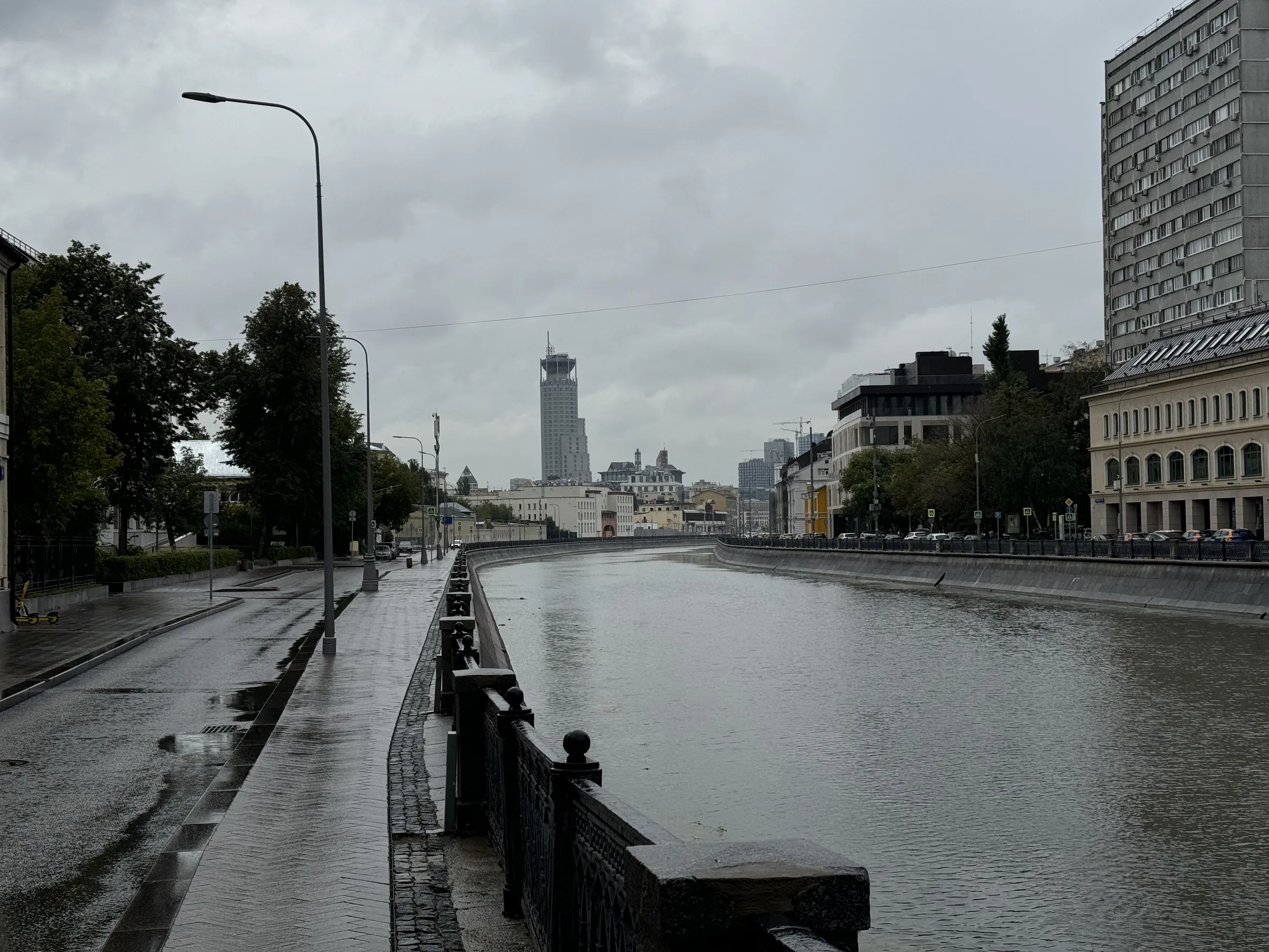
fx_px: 1760
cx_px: 634
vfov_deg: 30.3
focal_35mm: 48
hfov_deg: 39.7
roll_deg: +1.2
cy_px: 476
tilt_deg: +2.1
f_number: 1.78
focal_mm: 6.76
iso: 64
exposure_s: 1/7092
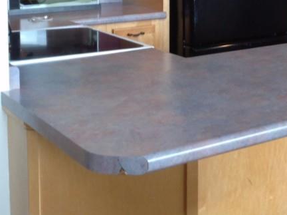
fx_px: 687
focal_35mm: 83
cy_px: -34
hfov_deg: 22.0
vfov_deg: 17.1
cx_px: 335
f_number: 2.4
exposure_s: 1/24
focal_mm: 4.28
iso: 64
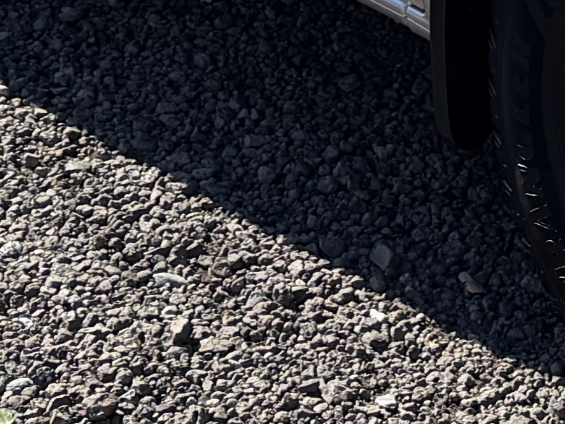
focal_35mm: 150
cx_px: 530
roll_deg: +0.0
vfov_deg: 9.0
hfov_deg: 13.0
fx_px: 2448
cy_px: -571
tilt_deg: -8.2
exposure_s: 1/5319
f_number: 1.78
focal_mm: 6.76
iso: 125
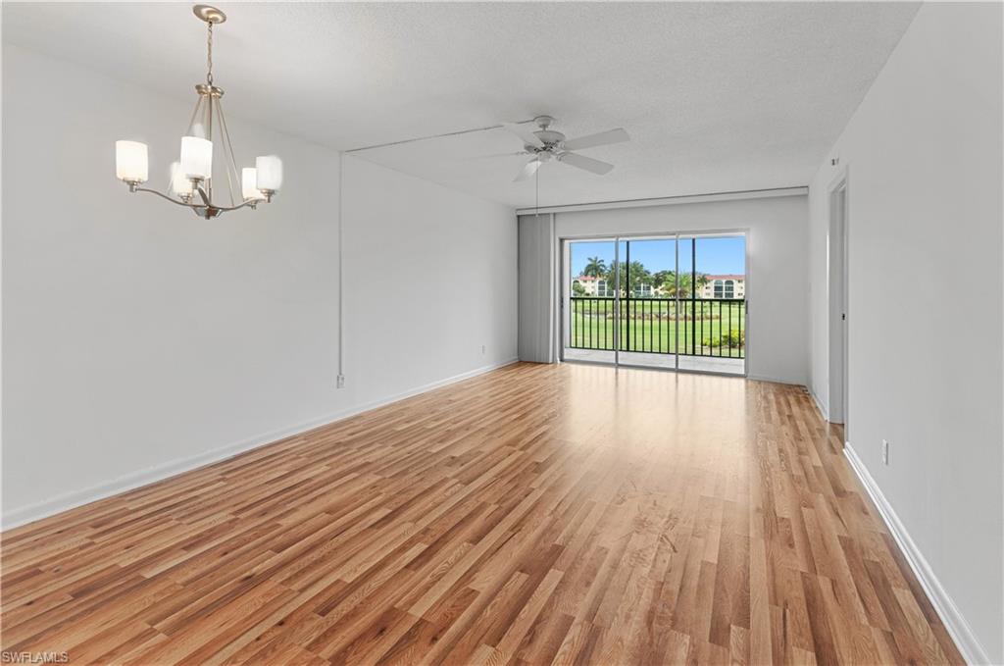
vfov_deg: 77.1
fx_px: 418
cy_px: 333
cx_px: 502
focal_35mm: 15
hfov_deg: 100.5
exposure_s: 1/10
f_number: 8
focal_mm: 10
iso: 200
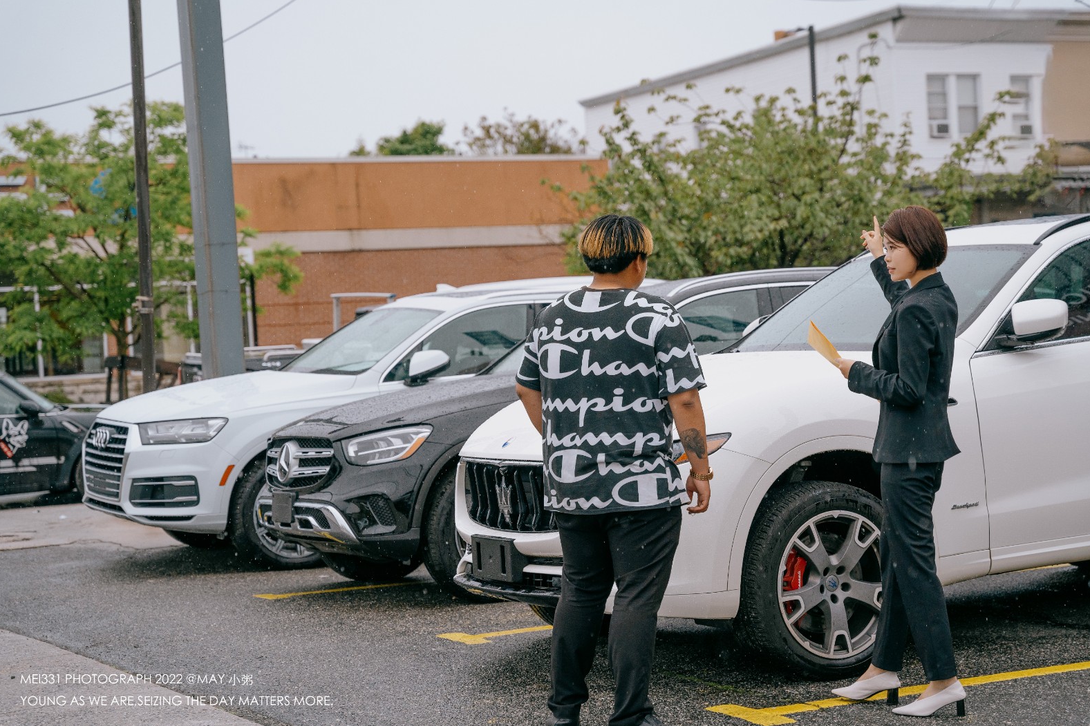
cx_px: 546
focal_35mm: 71
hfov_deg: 28.5
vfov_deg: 19.2
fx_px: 2149
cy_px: 362
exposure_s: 1/1600
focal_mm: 70
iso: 640
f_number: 3.5
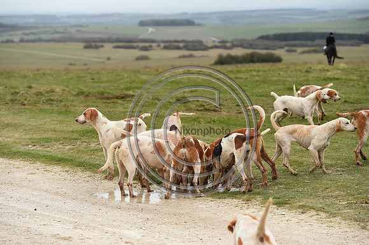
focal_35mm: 122
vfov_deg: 11.2
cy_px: 122
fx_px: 1250
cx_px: 184
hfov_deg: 16.8
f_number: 4.5
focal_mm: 122
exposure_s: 1/1250
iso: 1800
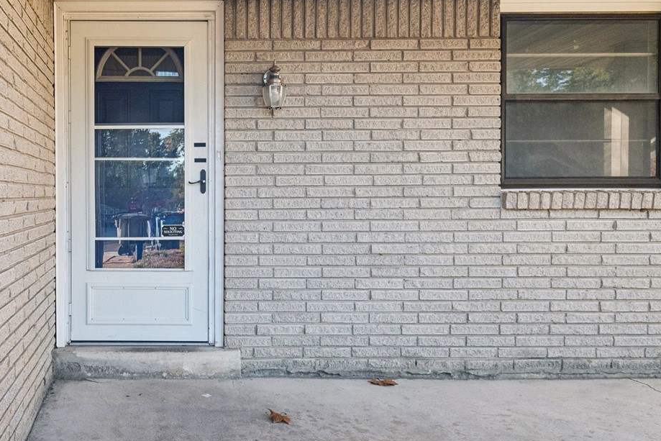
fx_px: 569
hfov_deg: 57.7
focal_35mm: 31
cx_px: 178
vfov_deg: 42.3
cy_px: 195
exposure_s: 1/125
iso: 640
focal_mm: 14
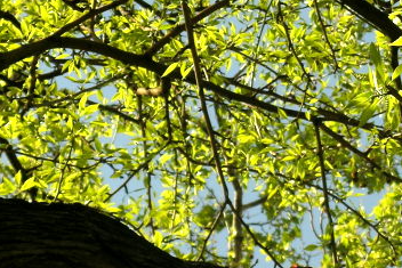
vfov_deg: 5.0
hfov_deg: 7.5
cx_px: 304
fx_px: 3061
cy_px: 282
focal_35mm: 274
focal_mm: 24
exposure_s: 1/500
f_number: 5.2
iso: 50
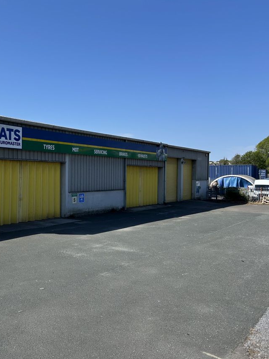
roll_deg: -1.1
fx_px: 363
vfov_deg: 52.6
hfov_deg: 38.3
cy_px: 180
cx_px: 35
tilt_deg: -1.8
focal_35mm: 35
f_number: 1.5
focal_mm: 5.7
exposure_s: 1/4274
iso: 50
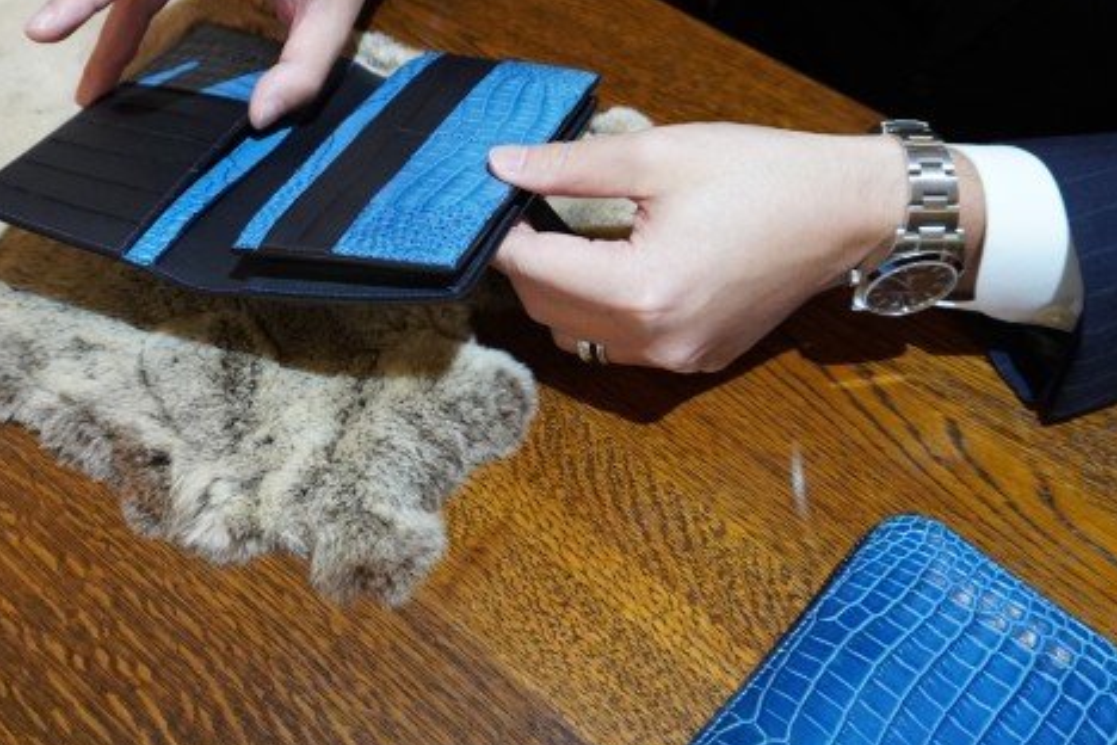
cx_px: 439
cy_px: 190
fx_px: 1272
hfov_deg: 47.1
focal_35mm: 41
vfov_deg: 32.1
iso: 2500
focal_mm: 16
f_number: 3.5
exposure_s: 1/160
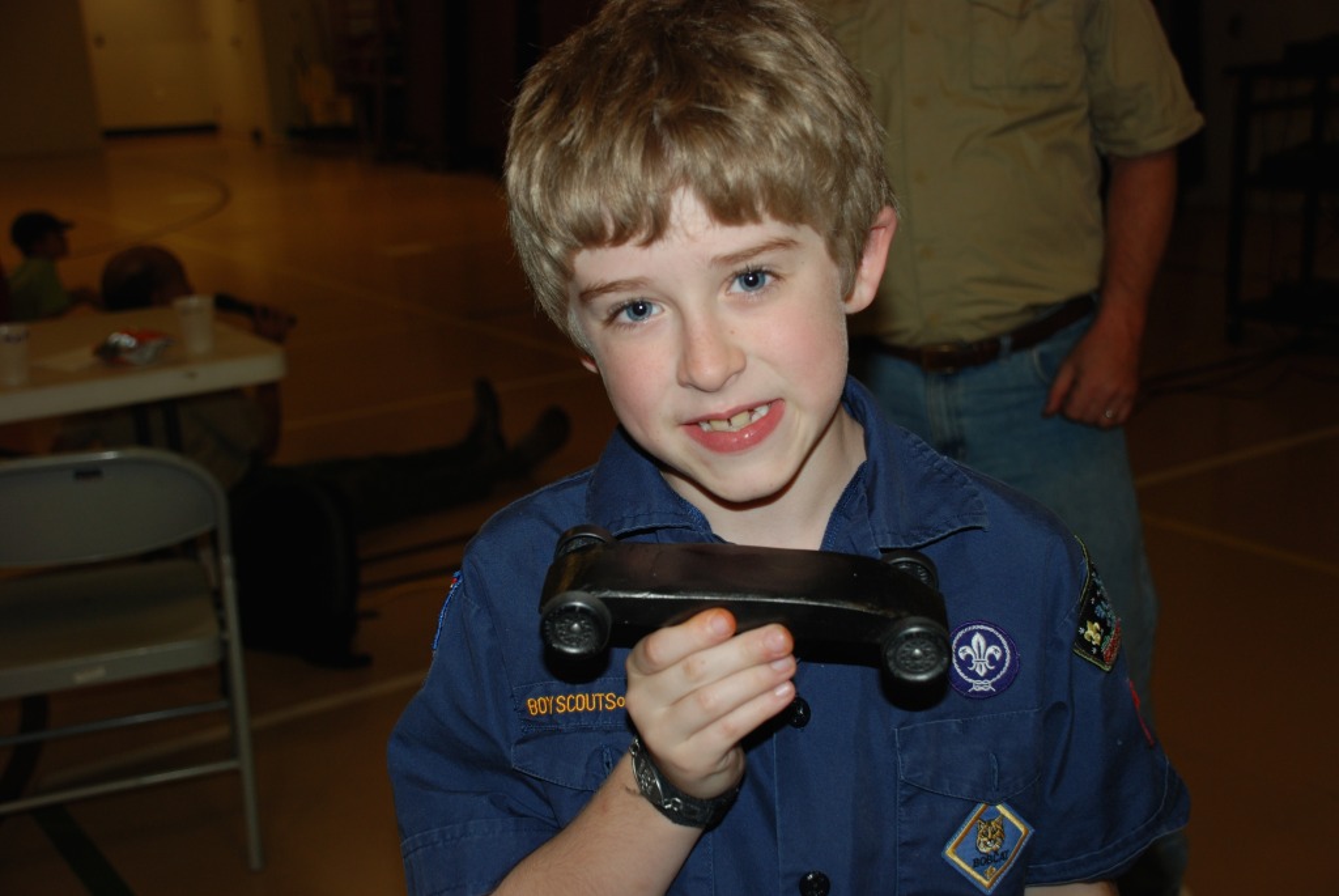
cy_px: 448
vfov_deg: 29.0
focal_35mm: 46
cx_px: 670
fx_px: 1731
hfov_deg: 42.3
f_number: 4.2
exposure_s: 1/60
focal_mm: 31
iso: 200
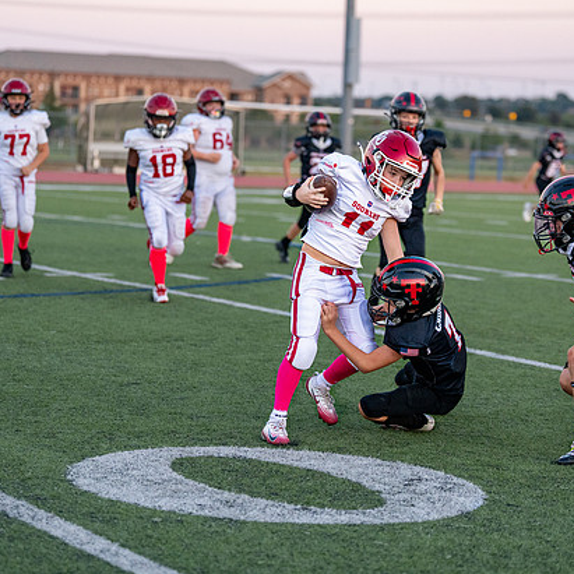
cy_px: 286
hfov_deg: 14.3
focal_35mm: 122
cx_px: 360
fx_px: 2289
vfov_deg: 14.3
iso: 2500
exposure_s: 1/1250
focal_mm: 95
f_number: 2.8
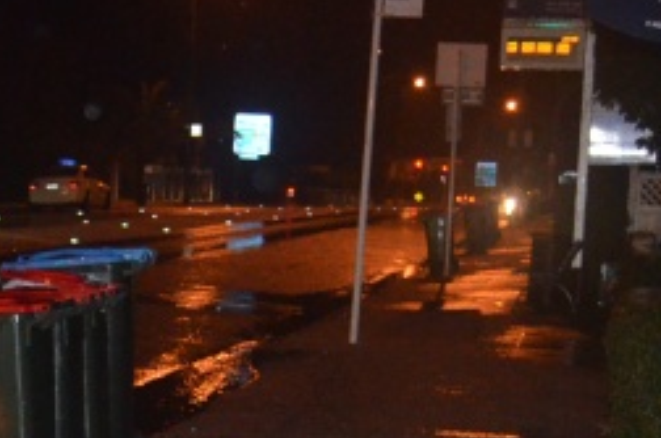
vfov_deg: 9.9
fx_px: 2456
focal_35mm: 134
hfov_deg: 15.1
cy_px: 656
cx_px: -8
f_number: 3.8
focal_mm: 22
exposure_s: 1/60
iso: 3200
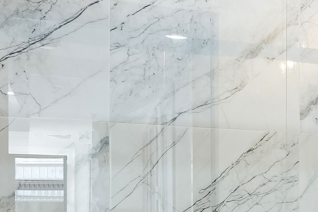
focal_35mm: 88
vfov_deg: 15.1
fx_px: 777
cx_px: 513
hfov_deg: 19.3
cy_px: 241
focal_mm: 16
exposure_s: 1/10
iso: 400
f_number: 8
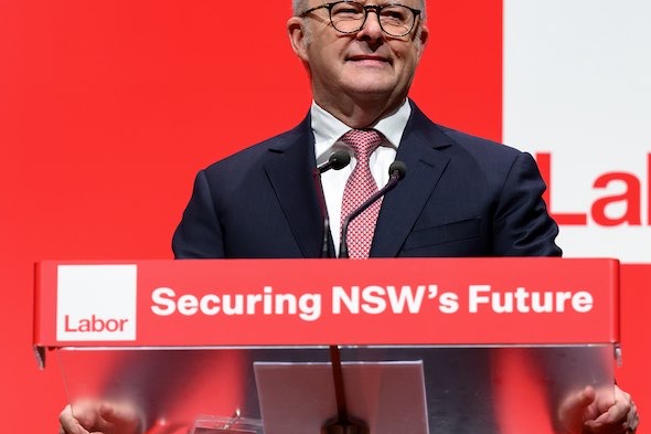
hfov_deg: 10.0
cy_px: 186
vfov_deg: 6.7
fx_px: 3724
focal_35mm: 206
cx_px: 399
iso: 1250
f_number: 2.8
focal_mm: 135
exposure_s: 1/400
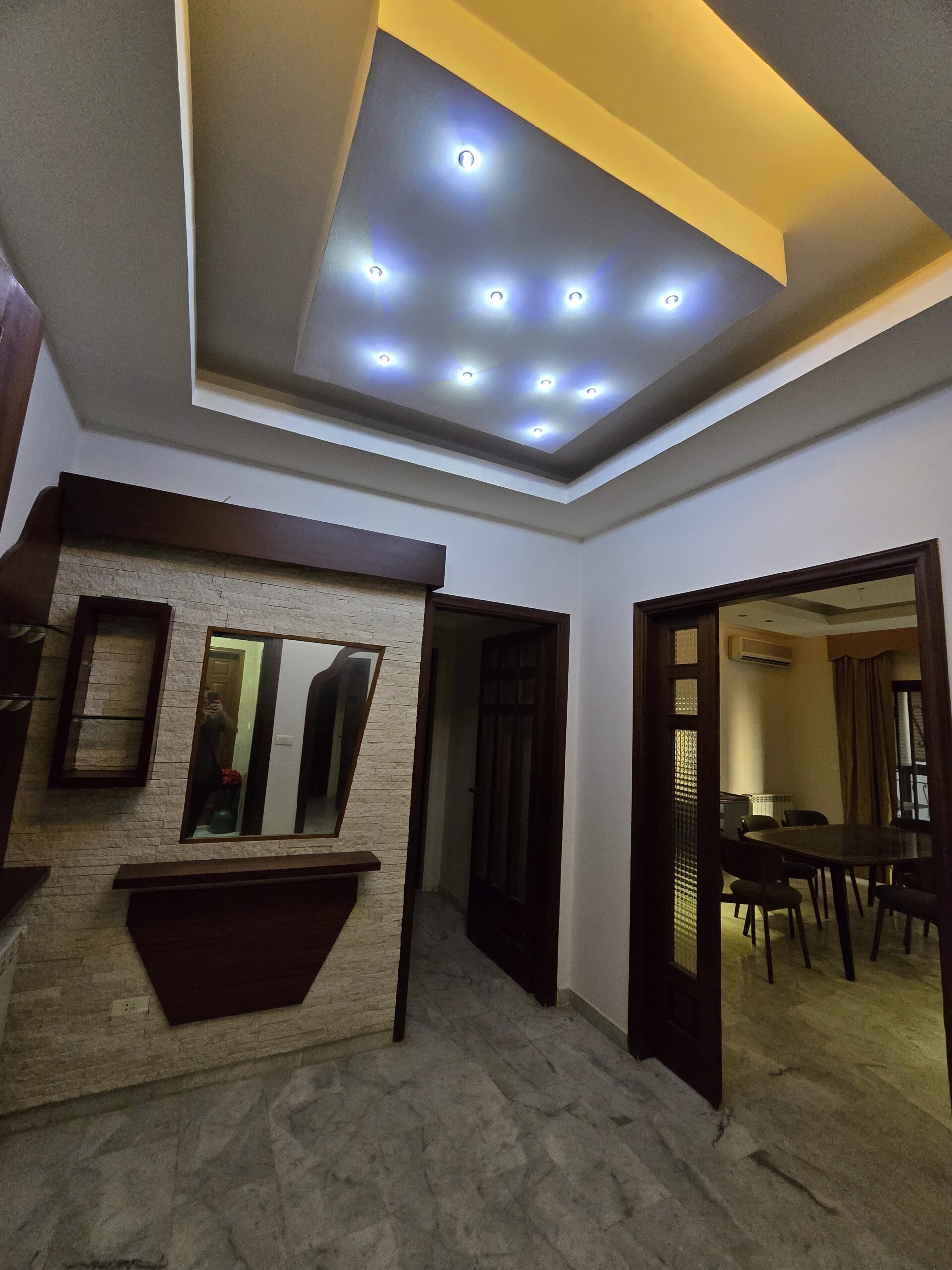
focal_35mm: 13
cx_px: 476
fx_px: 477
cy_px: 635
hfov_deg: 89.9
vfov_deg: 106.2
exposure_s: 1/97.9
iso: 800
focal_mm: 2.2
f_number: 2.2
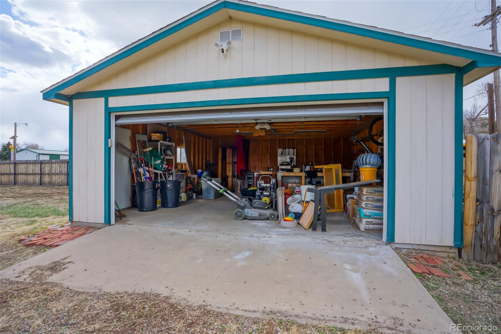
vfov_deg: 73.7
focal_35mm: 16
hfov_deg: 96.7
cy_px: 167
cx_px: 250
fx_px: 223
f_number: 9.5
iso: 400
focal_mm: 16
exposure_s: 1/250
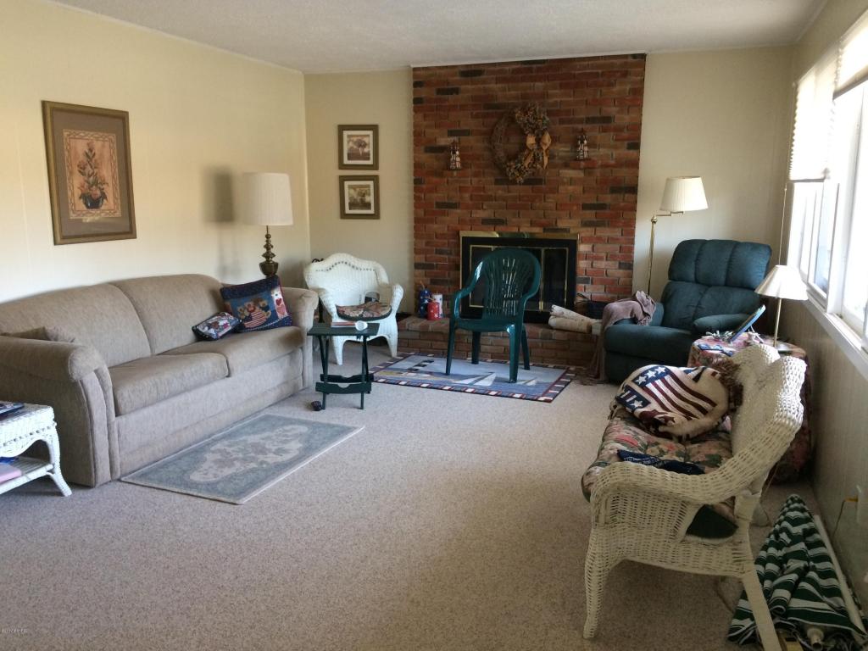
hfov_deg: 61.7
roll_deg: +0.5
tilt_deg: -11.1
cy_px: 326
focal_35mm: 29
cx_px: 434
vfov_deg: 48.2
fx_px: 727
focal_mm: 4.15
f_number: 2.2
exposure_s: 1/30
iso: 160
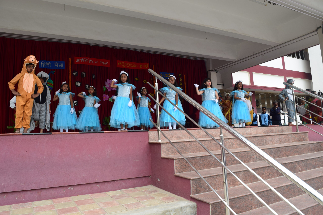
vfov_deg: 47.9
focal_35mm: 27
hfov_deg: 67.4
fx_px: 242
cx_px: 162
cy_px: 108
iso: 400
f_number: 9
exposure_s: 1/100
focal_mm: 18
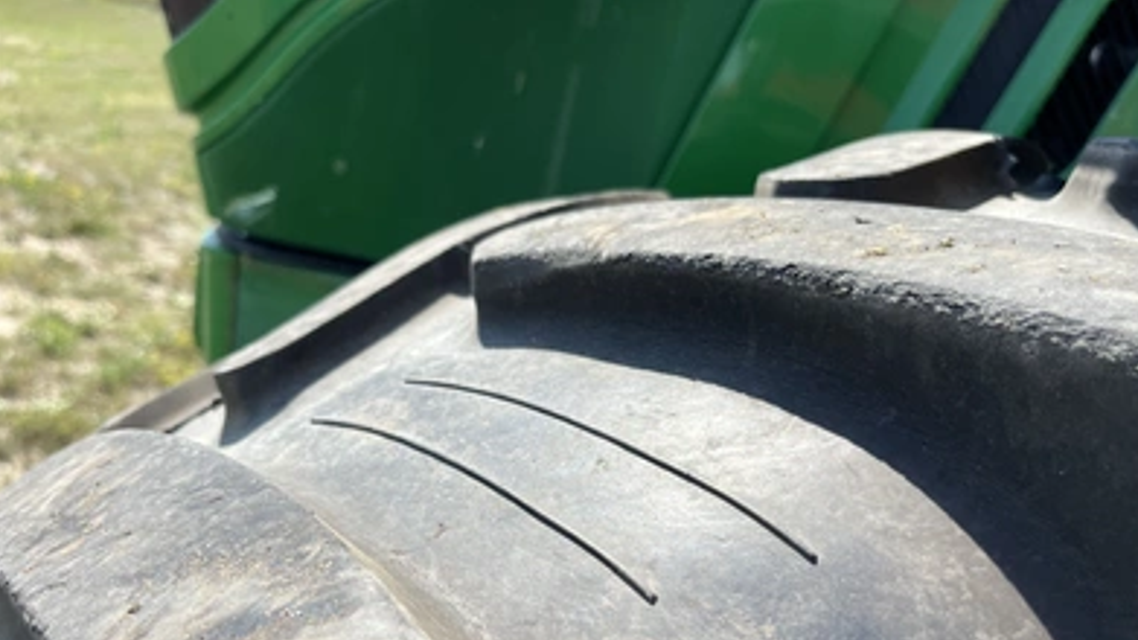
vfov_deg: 39.6
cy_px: 433
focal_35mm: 29
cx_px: 573
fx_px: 875
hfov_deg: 66.1
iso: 50
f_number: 1.6
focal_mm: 5.1
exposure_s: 1/1802
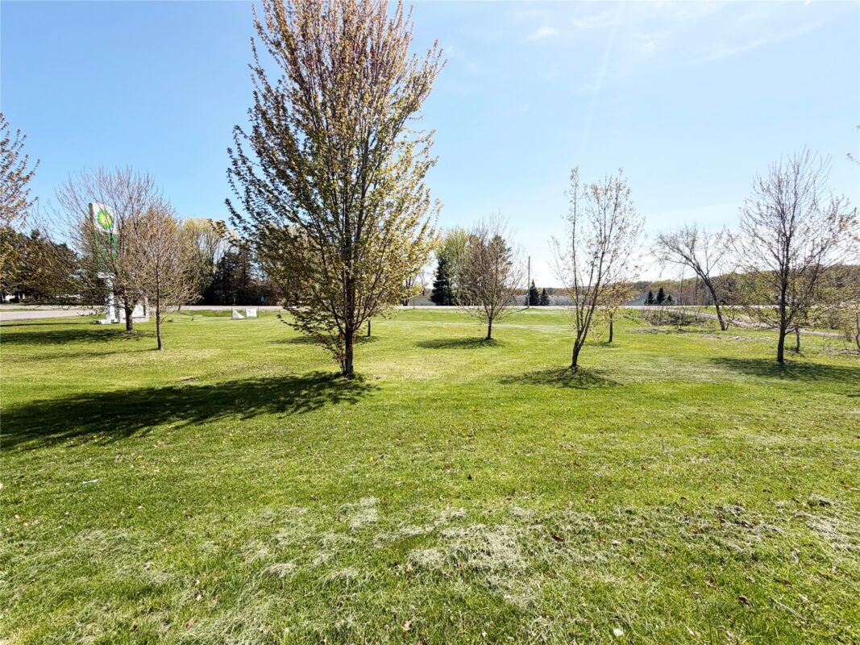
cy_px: 322
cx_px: 430
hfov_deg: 102.1
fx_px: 348
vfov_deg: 85.7
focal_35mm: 14
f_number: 2.2
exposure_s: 1/770
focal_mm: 2.22
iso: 20
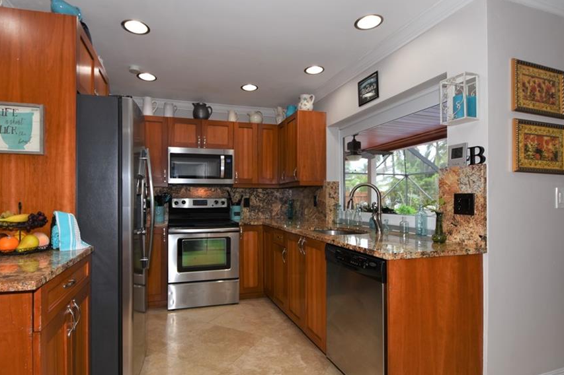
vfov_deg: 67.3
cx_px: 261
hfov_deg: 89.9
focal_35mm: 18
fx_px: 282
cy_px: 190
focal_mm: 10
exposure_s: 1/60
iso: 160
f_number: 4.5
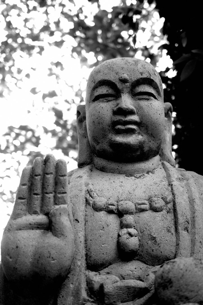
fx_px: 338
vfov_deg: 48.5
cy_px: 152
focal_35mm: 40
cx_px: 102
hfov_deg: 33.4
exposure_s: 1/80
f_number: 2.8
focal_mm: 26
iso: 200
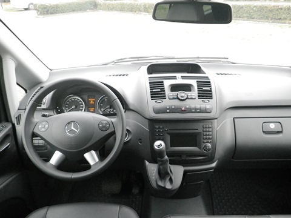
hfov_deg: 63.4
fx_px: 235
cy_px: 109
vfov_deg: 49.7
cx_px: 146
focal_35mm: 28
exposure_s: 1/50
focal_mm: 5
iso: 250
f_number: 3.5
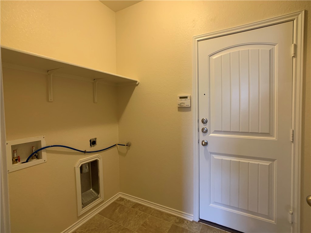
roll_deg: +0.0
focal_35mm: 26
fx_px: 234
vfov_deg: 53.1
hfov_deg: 67.3
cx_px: 156
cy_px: 116
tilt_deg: -1.5
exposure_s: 1/60
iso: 250
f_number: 1.8
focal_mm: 4.25
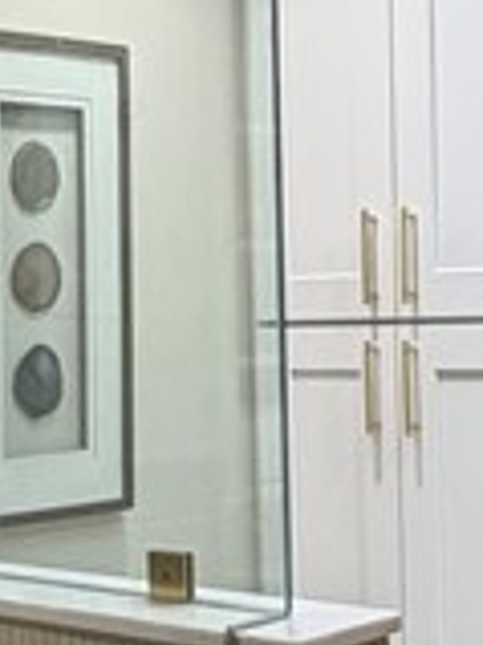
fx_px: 1677
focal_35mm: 90
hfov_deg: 16.2
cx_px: 57
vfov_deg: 21.7
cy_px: 422
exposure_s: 1/120
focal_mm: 2.22
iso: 160
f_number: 2.2
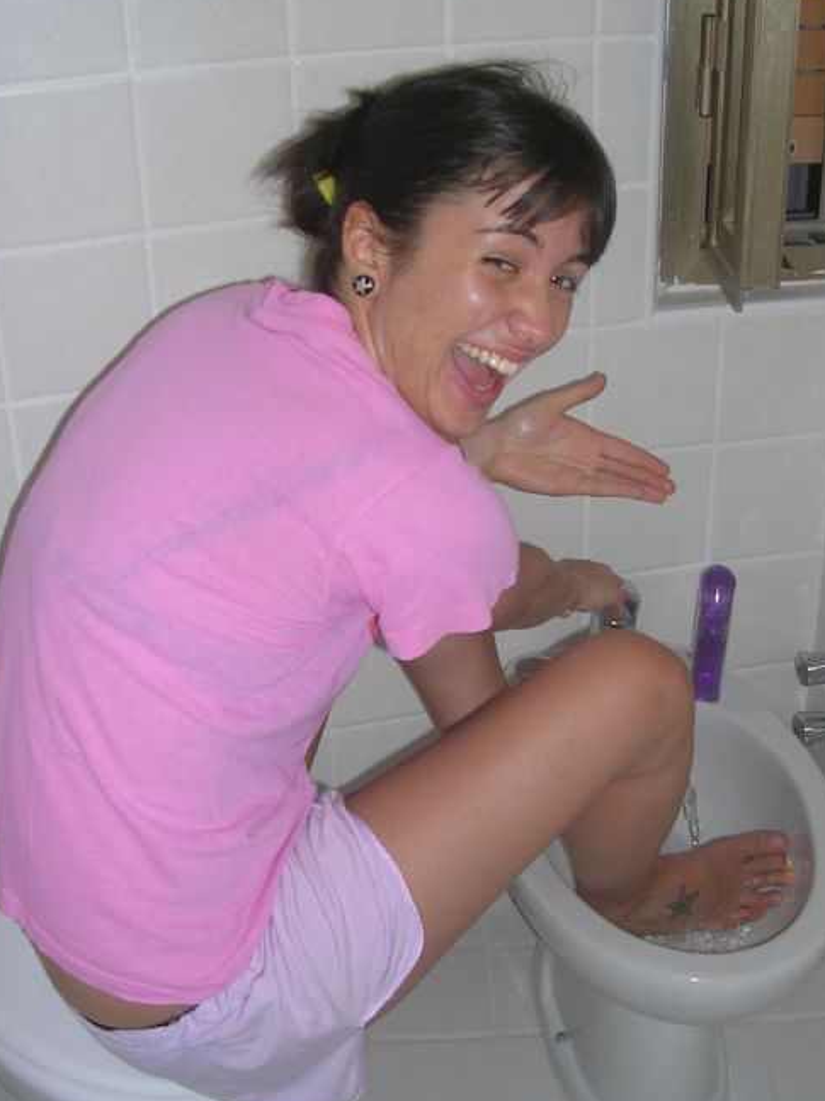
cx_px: 461
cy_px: 548
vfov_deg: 40.4
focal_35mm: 47
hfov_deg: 30.8
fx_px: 1494
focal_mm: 5.8
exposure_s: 1/60.1
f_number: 2.8
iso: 50
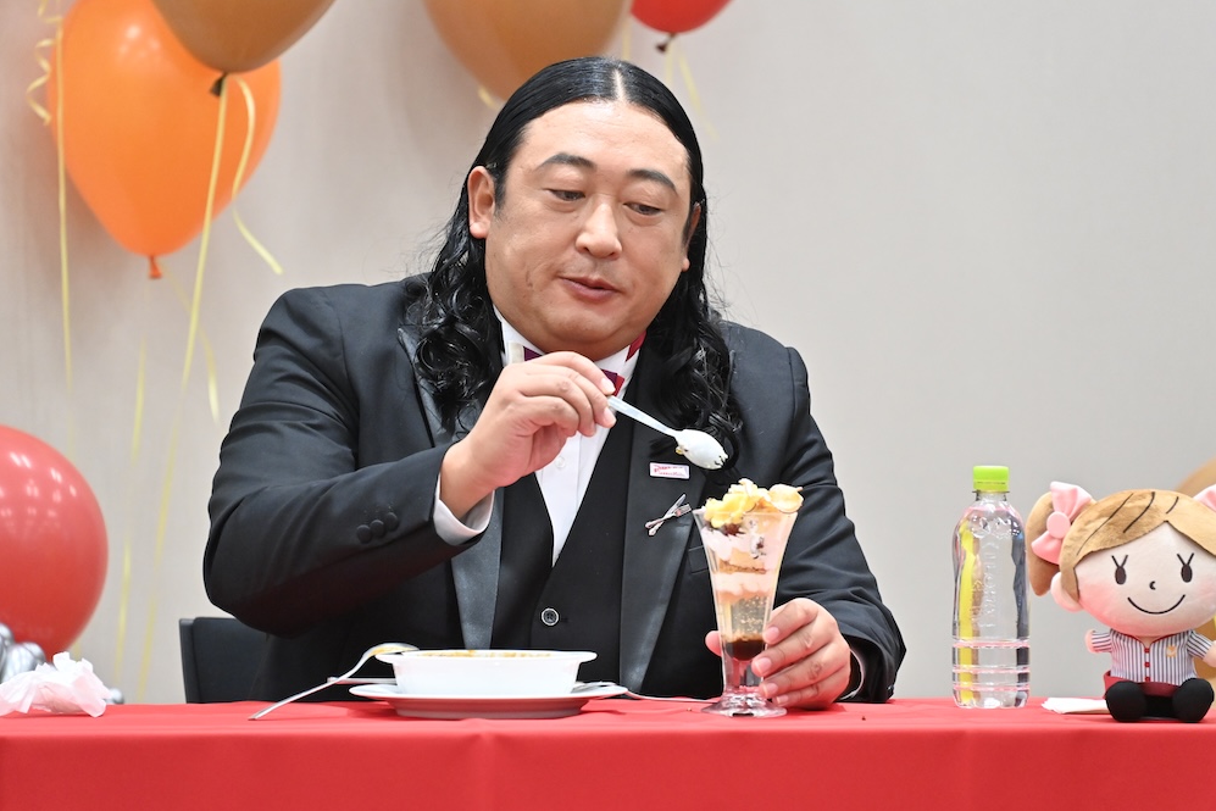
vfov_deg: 4.6
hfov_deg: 6.8
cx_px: 607
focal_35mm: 301
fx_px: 10168
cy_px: 406
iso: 6400
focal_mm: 300
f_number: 7.1
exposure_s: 1/160
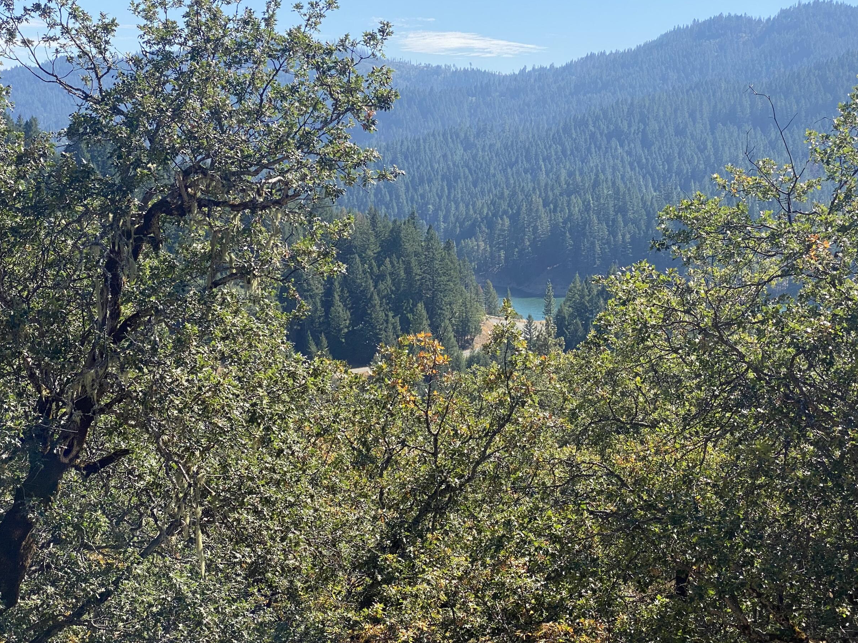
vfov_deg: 22.6
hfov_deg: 29.7
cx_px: 528
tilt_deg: -6.3
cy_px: 343
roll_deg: -0.7
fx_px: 1611
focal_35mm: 65
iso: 20
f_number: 2
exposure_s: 1/1142
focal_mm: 6
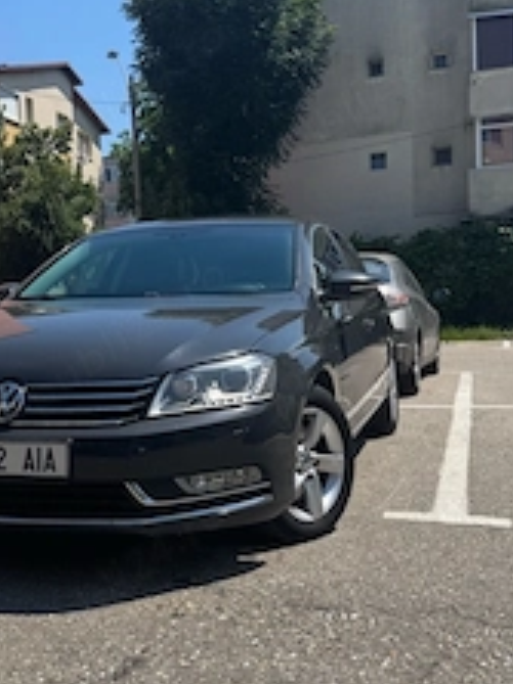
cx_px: 187
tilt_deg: -3.9
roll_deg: +1.4
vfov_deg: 43.8
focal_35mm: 43
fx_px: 850
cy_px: 374
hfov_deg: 33.4
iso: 80
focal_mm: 6.76
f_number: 1.78
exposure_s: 1/4608
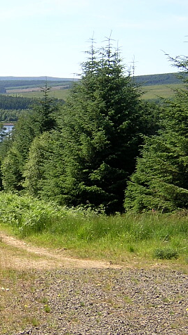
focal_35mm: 85
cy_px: 168
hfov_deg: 13.8
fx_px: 753
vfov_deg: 25.0
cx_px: -34
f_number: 6.6
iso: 119
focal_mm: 7.6
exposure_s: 1/135
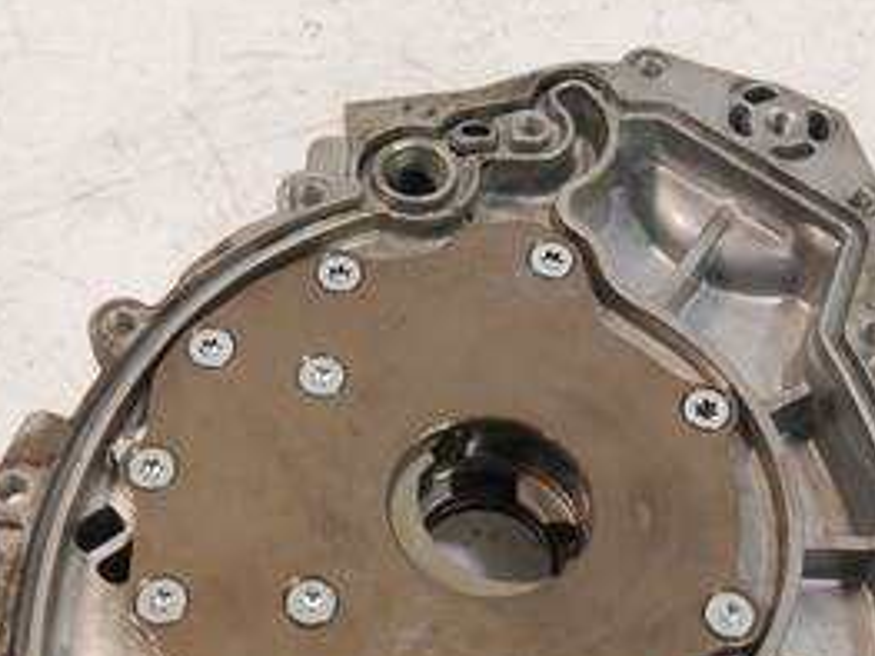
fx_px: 1566
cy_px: 503
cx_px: 433
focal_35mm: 62
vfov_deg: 23.4
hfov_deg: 31.2
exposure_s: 1/125
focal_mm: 17
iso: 1000
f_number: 3.9
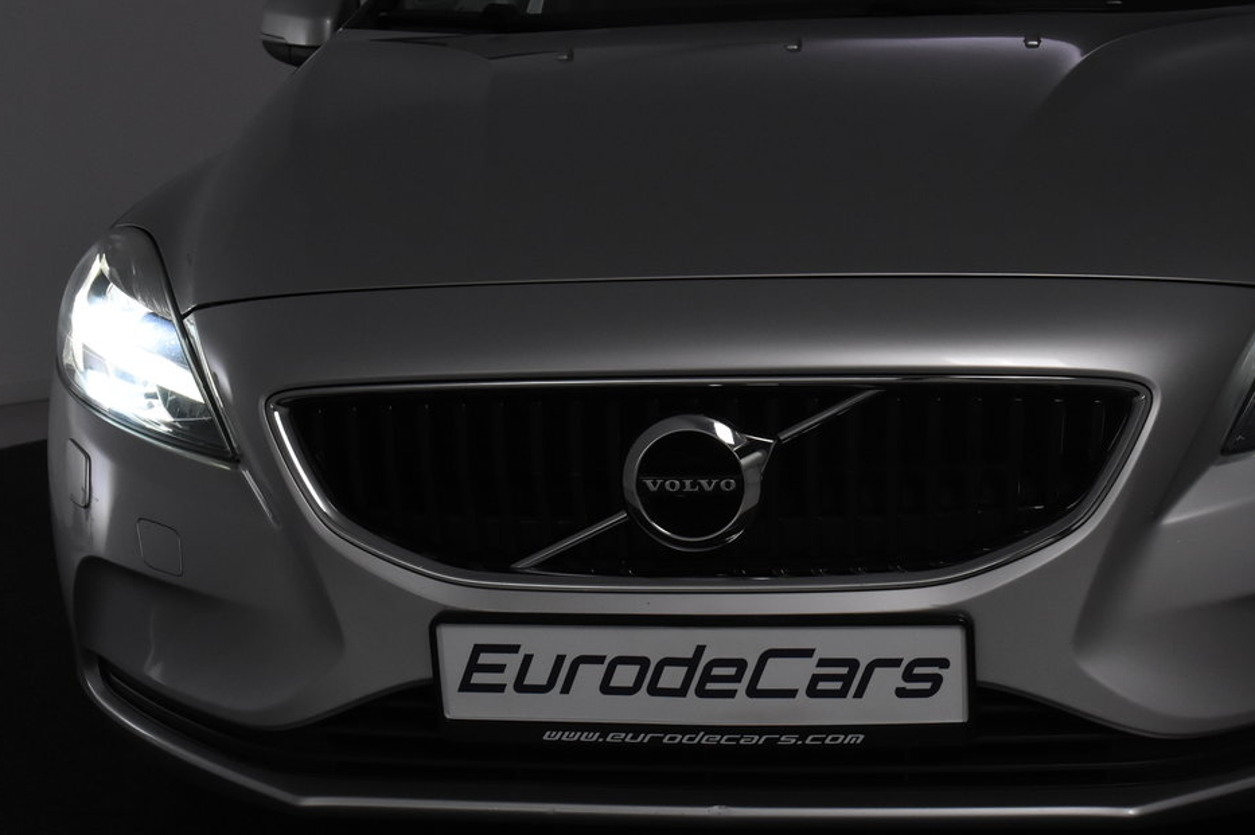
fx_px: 2439
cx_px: 779
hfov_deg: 28.8
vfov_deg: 19.4
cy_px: 442
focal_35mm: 70
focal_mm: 34
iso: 1600
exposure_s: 1/320
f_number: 9
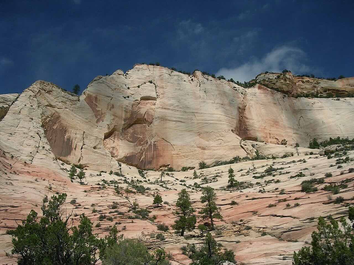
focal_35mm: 38
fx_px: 389
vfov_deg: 37.7
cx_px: 177
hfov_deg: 49.0
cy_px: 132
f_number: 2.8
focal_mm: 5.8
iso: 100
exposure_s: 1/416
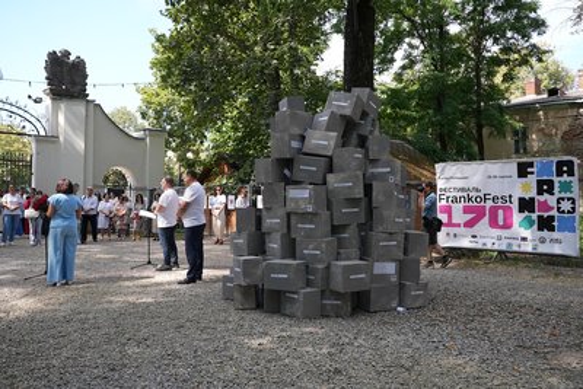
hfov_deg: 61.9
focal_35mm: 30
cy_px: 194
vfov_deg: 43.6
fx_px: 486
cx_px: 292
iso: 320
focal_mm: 30
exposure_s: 1/250
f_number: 5.6
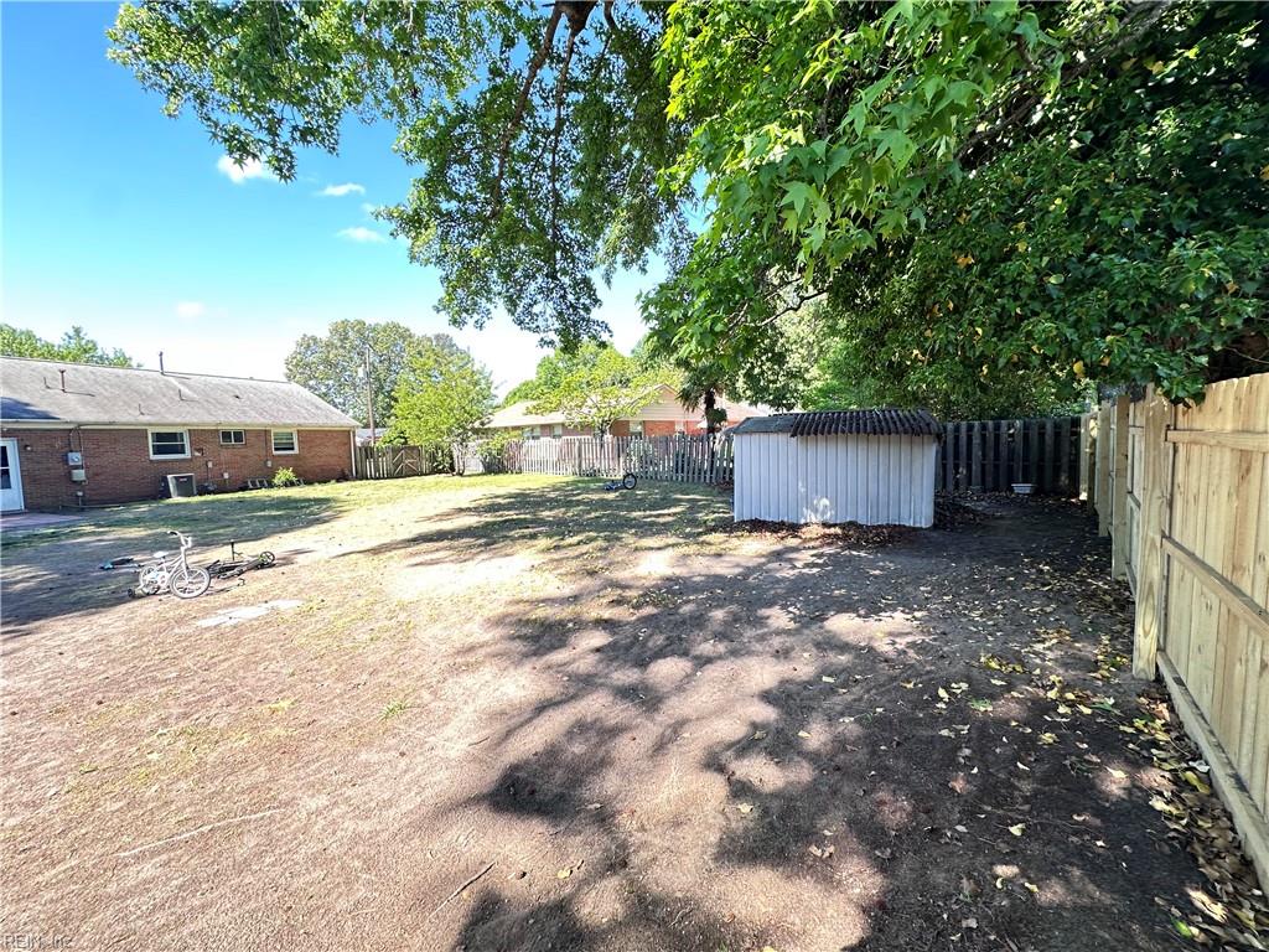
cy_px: 476
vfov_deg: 85.7
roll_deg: +2.4
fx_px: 513
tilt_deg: -3.8
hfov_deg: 102.1
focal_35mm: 14
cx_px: 634
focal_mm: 2.22
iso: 50
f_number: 2.2
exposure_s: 1/99
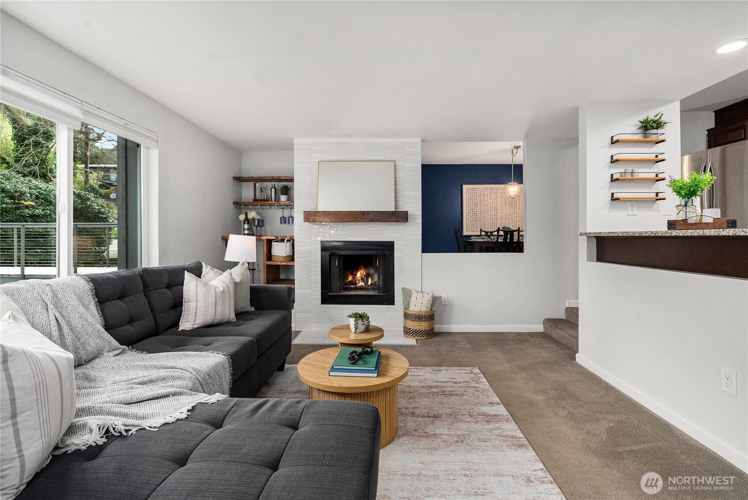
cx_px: 374
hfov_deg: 100.4
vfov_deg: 77.4
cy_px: 250
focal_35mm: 15
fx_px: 312
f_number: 7.1
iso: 200
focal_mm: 15
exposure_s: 1/60
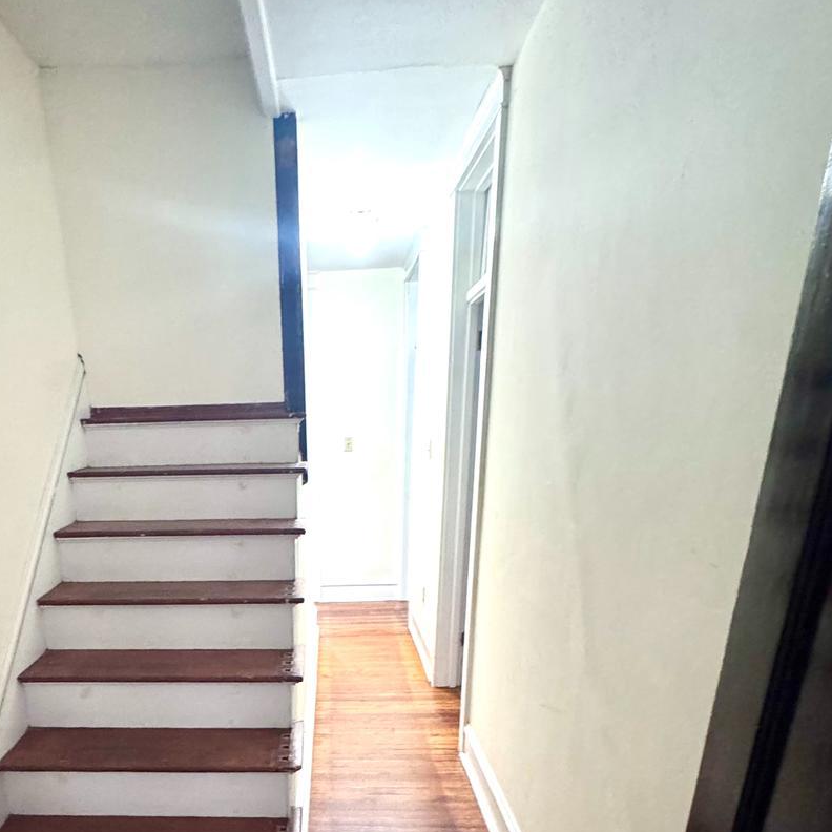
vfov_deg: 59.3
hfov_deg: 63.4
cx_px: 278
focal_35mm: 24
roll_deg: +2.3
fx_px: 653
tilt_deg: -21.6
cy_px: 679
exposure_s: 1/60
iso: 640
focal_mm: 2.22
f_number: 2.2
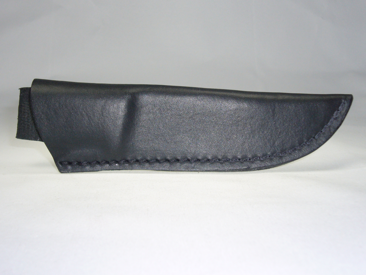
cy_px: 138
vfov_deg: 25.2
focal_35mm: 58
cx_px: 183
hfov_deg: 33.2
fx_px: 613
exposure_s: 1/320
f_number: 3.3
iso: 80
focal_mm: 6.9
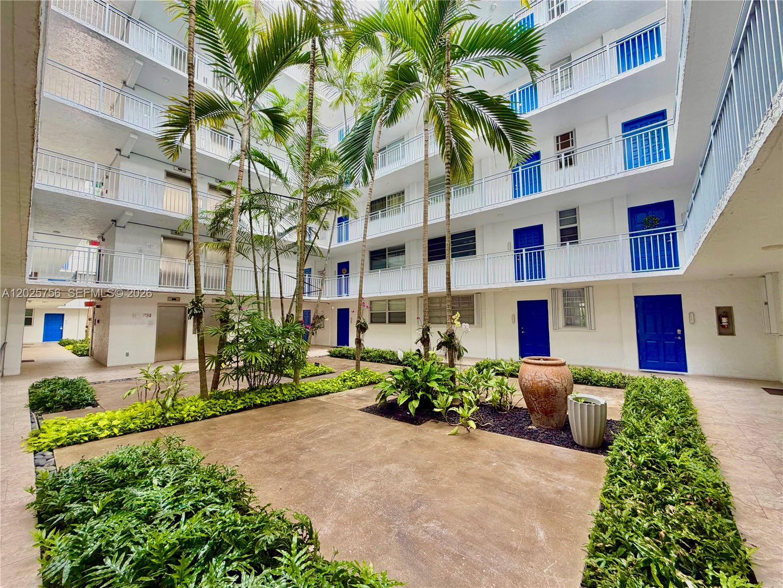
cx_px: 392
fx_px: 317
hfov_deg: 102.1
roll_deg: +0.5
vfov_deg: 85.7
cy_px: 294
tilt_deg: +4.2
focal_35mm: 14
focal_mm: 2.22
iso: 80
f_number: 2.2
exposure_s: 1/121
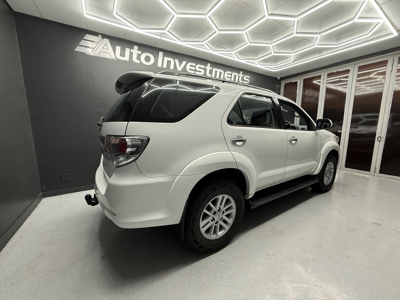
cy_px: 150
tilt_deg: -8.8
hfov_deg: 102.1
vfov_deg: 85.7
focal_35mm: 14
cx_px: 200
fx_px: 162
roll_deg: -0.4
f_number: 2.2
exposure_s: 1/100
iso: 200
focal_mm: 2.22
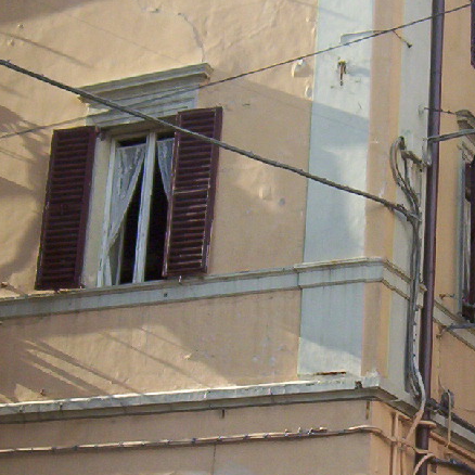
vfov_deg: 20.1
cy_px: 318
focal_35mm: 86
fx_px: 1335
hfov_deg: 19.8
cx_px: 429
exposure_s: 1/510
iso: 100
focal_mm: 5.54
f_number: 2.76
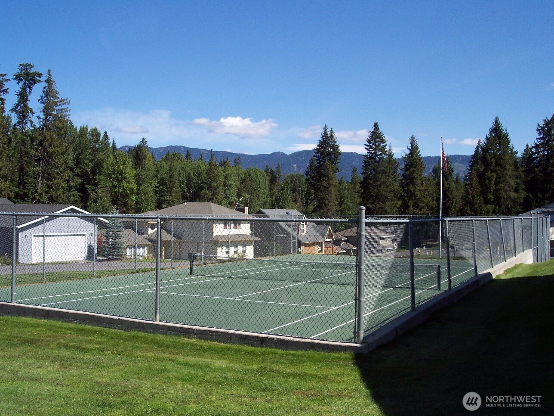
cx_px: 277
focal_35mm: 38
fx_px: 608
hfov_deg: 49.0
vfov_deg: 37.7
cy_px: 208
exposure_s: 1/700
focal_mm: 8
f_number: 4.8
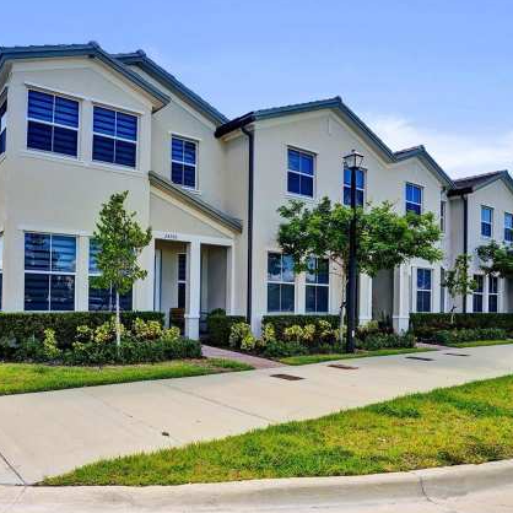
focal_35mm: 26
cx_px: 162
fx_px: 436
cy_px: 301
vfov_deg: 60.6
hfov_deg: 59.2
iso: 64
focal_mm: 16
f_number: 6.3
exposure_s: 1/400
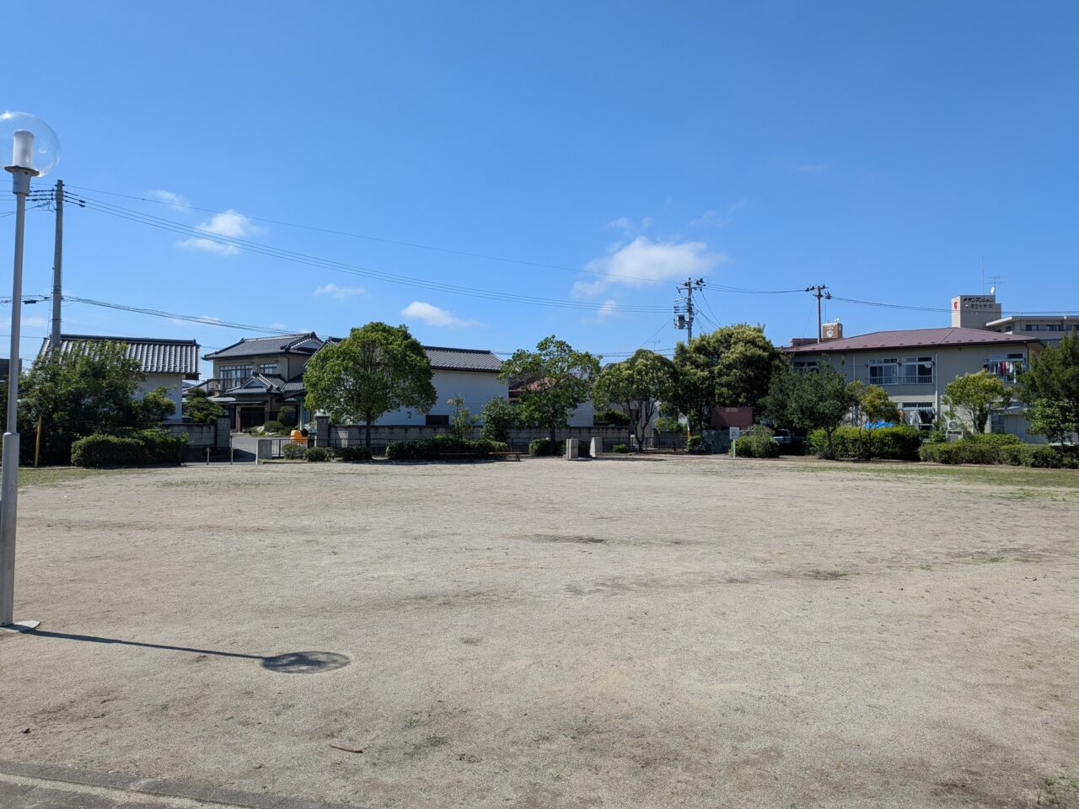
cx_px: 540
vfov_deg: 56.8
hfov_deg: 71.6
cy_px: 404
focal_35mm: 24
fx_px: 748
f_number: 1.7
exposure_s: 1/1733
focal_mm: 4.53
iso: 30
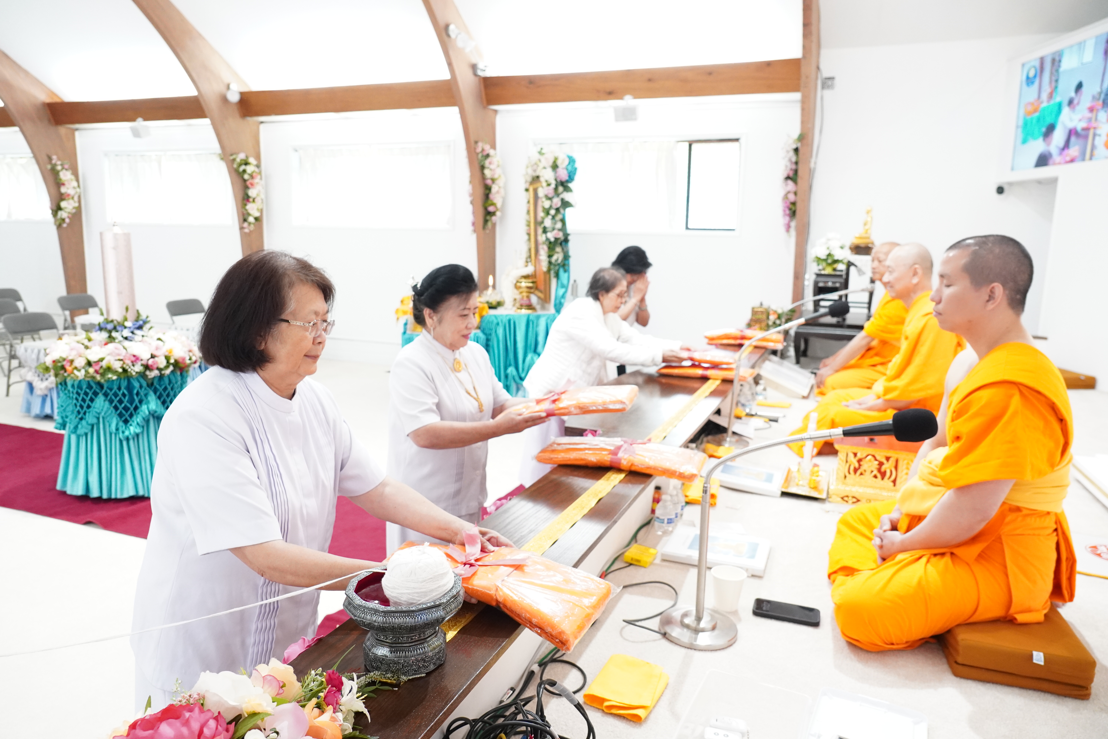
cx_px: 554
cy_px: 370
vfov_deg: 53.1
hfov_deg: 73.7
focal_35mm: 24
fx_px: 739
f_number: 3.5
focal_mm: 16
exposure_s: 1/125
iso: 2500
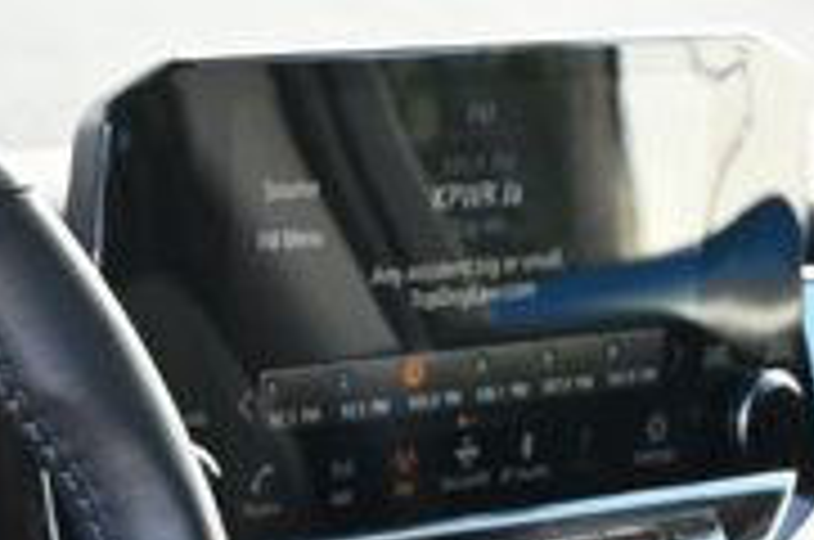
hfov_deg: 11.7
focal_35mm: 170
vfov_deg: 7.5
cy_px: 1310
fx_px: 3837
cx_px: -301
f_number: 3.8
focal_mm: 20
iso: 400
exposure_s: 1/125
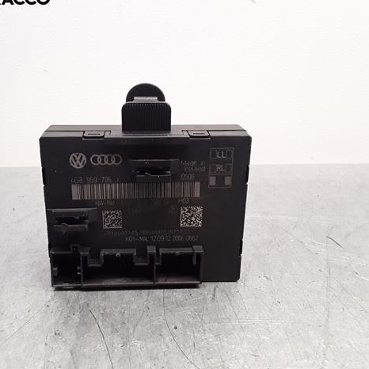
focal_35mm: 34
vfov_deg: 48.4
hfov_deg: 48.2
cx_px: 151
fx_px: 410
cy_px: 180
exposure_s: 1/100
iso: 100
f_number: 1.9
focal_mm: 2.91
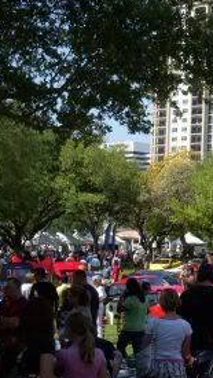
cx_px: 261
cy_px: 233
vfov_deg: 22.9
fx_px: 932
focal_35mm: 93
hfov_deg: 12.7
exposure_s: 1/800
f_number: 3.4
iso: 100
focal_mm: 7.9
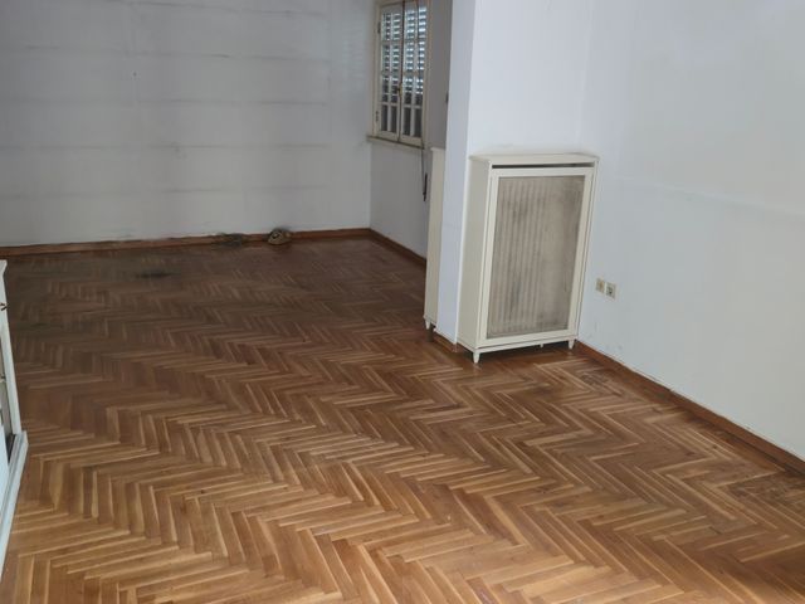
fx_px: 535
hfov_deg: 73.9
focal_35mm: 23
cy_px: 302
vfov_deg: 58.9
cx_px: 402
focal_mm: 5.4
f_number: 1.8
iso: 200
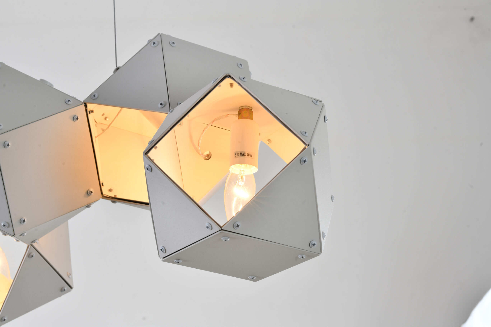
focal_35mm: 85
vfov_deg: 16.1
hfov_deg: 23.9
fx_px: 1159
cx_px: 246
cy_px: 164
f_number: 13
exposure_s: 1/10
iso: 80
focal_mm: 85
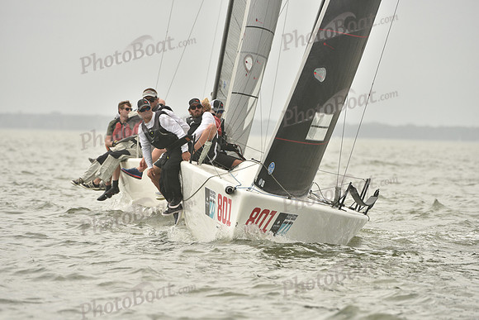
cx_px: 240
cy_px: 160
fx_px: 3992
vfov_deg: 4.6
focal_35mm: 300
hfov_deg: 6.9
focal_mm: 300
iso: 400
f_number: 8
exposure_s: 1/1000
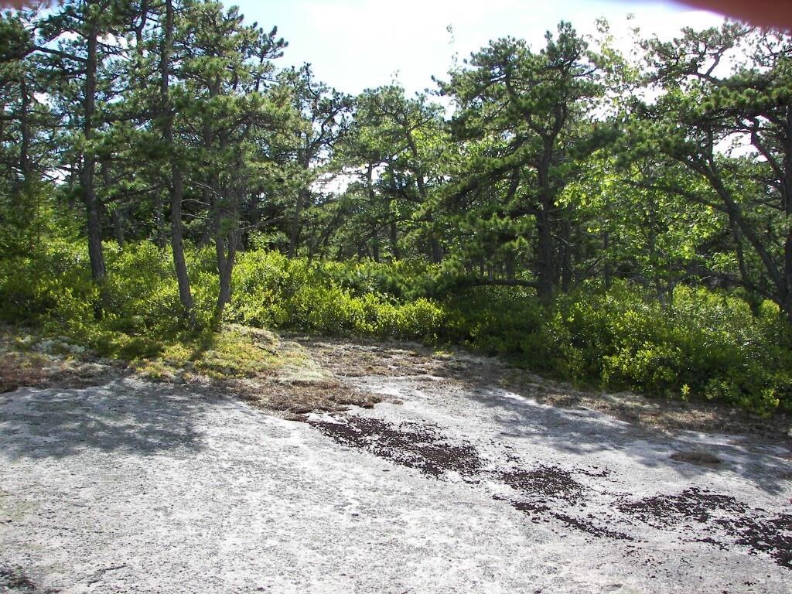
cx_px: 396
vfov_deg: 37.7
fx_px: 869
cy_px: 297
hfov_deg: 49.0
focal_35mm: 38
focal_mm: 6.3
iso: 50
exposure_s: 1/400
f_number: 2.8
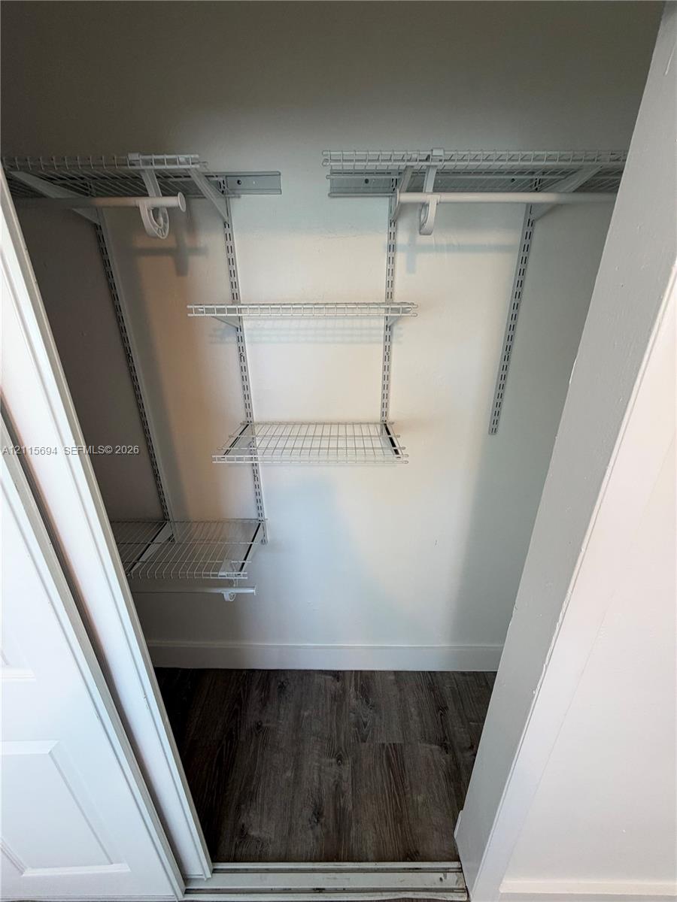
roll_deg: -0.2
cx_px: 338
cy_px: 451
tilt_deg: -23.0
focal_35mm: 14
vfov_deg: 102.1
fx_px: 365
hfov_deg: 85.7
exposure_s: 1/120
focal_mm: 2.22
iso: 160
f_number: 2.2
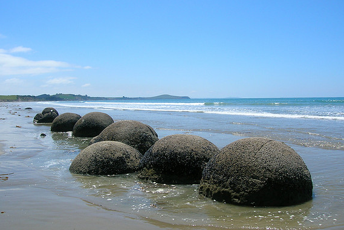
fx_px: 344
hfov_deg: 53.1
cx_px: 169
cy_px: 114
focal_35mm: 36
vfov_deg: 36.9
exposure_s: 1/550
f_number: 4.9
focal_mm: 5.7
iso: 50
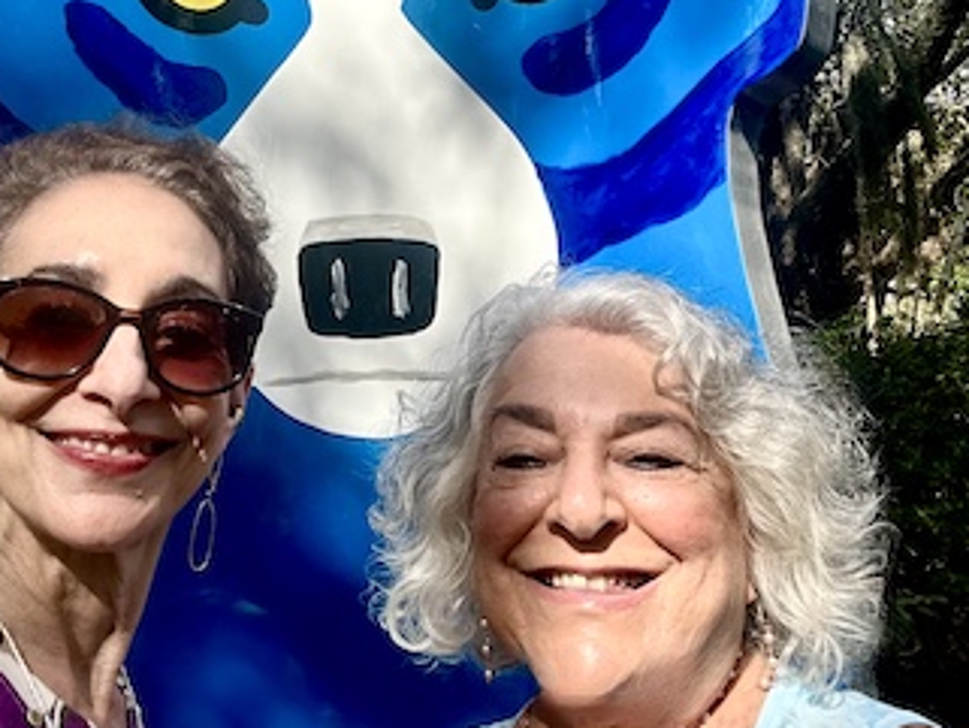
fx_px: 1204
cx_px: 426
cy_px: 317
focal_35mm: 43
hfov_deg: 43.8
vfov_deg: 33.6
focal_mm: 2.69
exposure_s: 1/487
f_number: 1.9
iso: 25
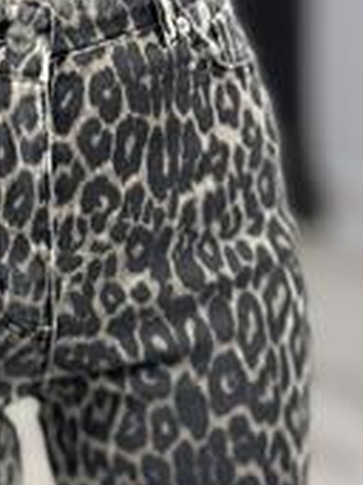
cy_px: 336
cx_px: -6
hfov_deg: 12.6
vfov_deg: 16.9
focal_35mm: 116
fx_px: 1624
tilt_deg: -49.4
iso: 125
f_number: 1.78
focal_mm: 6.86
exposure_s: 1/100
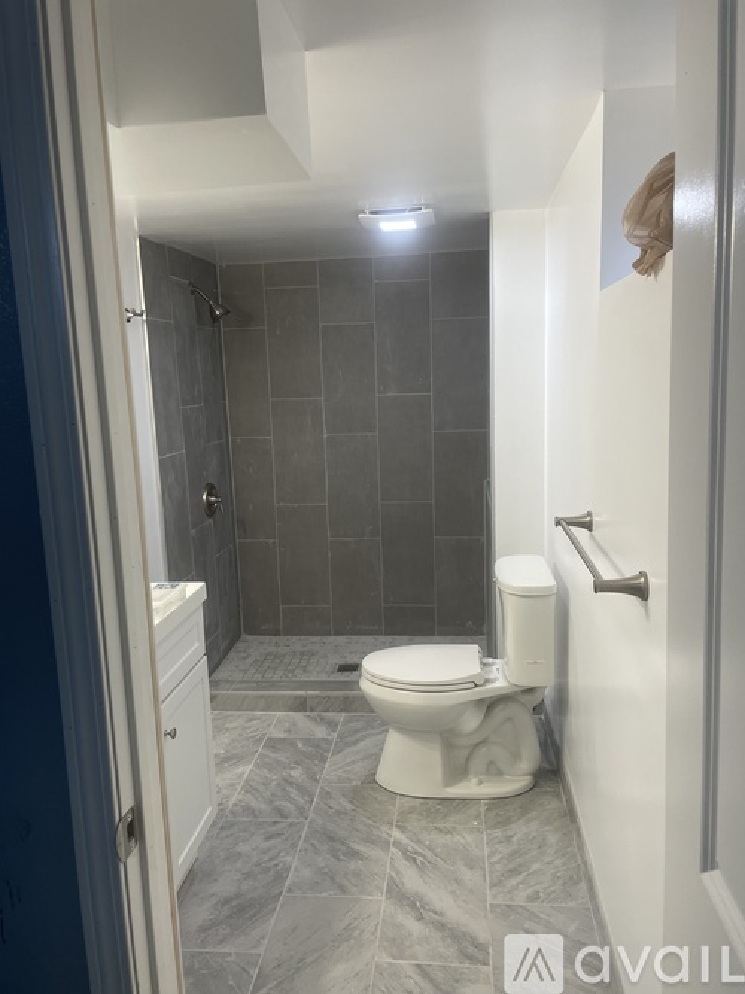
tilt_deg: -8.6
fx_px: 746
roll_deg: +2.7
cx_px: 372
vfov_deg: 67.3
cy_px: 497
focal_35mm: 26
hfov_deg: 53.0
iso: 64
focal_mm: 4.2
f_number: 1.6
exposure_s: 1/120
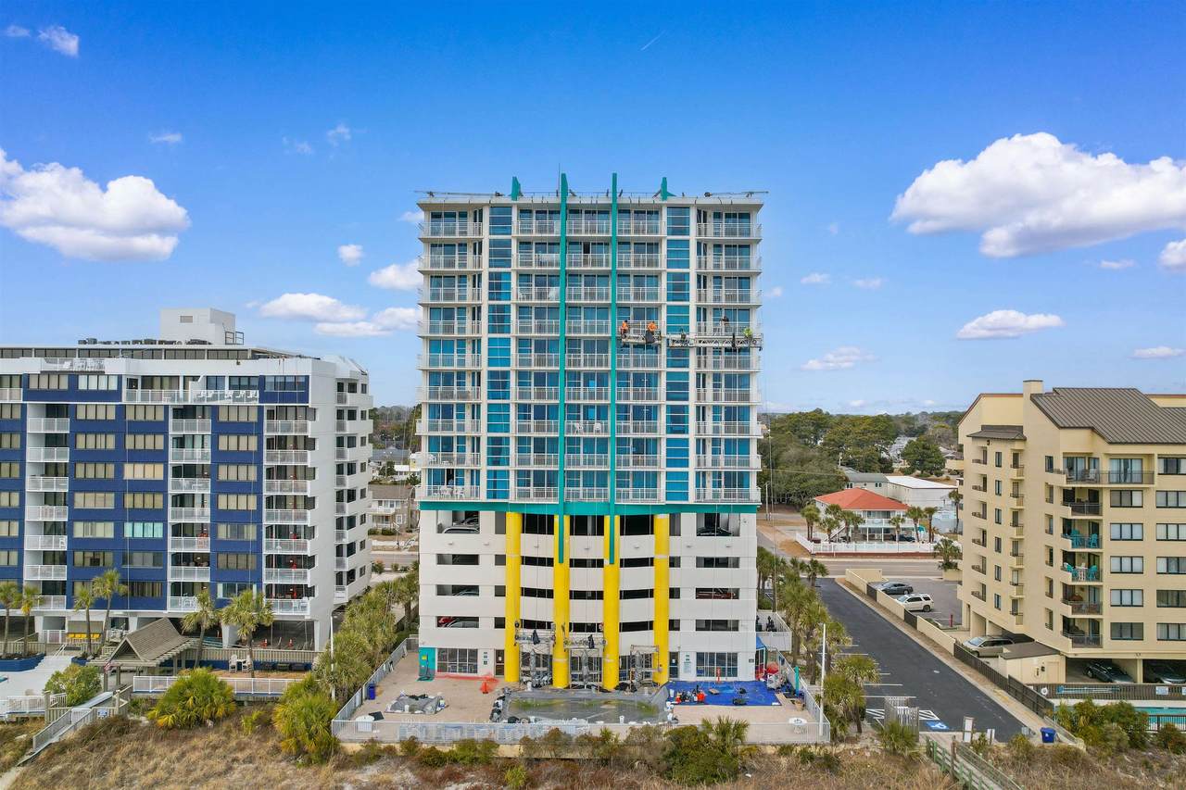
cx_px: 593
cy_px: 395
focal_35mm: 22
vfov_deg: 57.2
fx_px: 725
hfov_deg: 78.6
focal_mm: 8.38
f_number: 2.8
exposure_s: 1/730
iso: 120
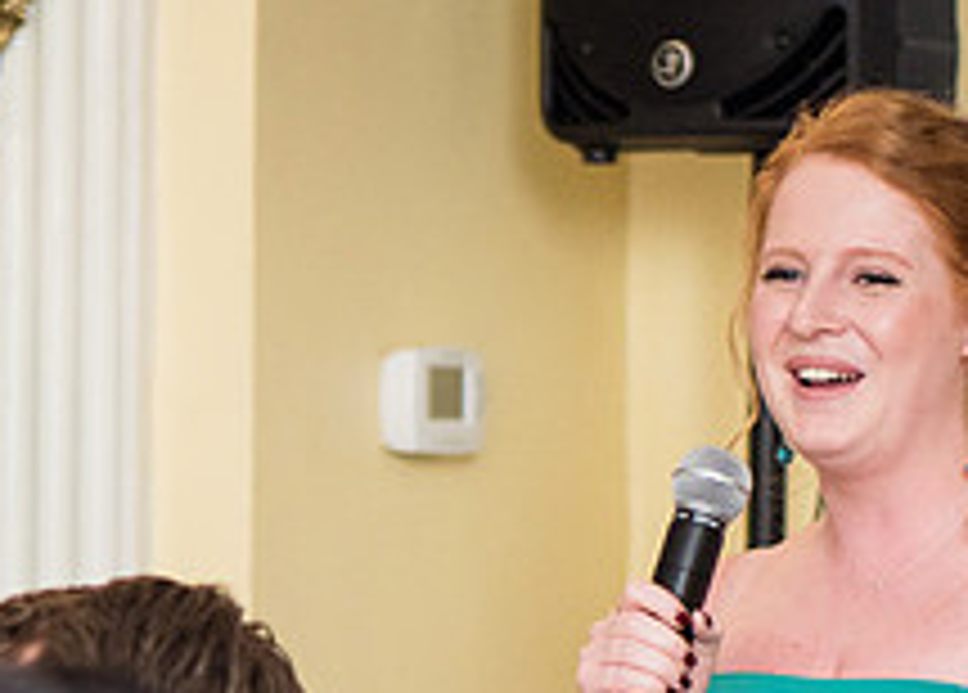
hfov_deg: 6.0
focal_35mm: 333
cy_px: 608
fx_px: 9163
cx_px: 521
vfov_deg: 4.3
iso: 450
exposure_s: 1/200
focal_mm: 105
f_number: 2.8
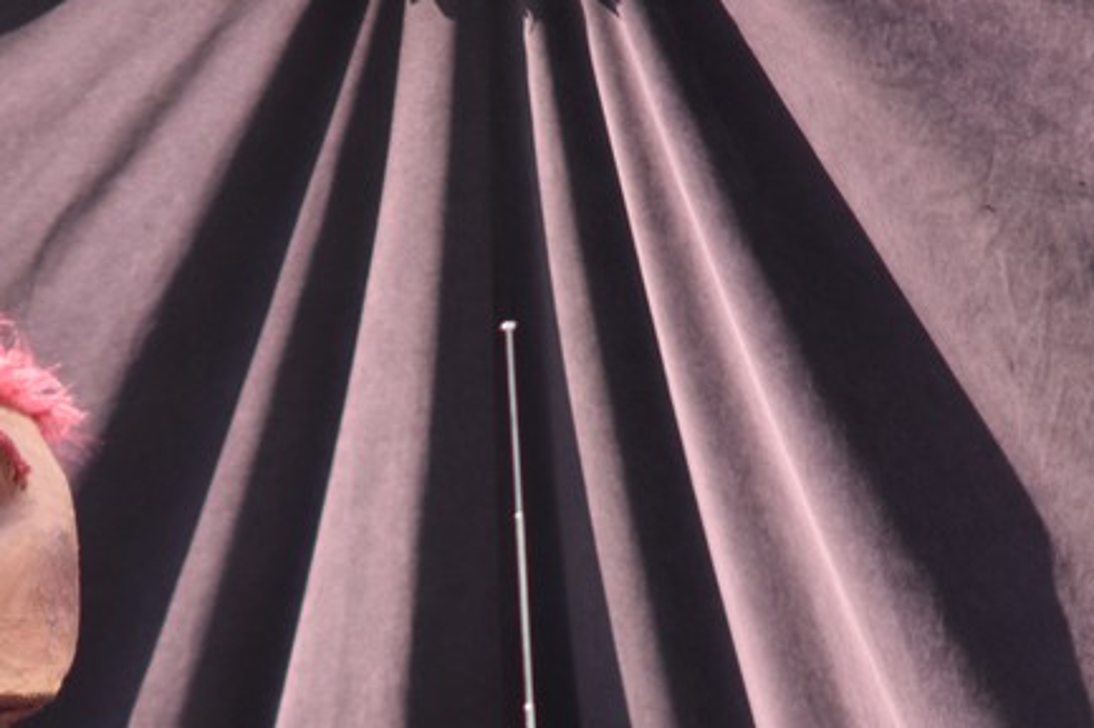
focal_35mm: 624
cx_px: 424
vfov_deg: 2.2
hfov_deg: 3.3
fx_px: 18948
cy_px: 829
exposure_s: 1/1000
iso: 250
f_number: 3.2
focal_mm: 150
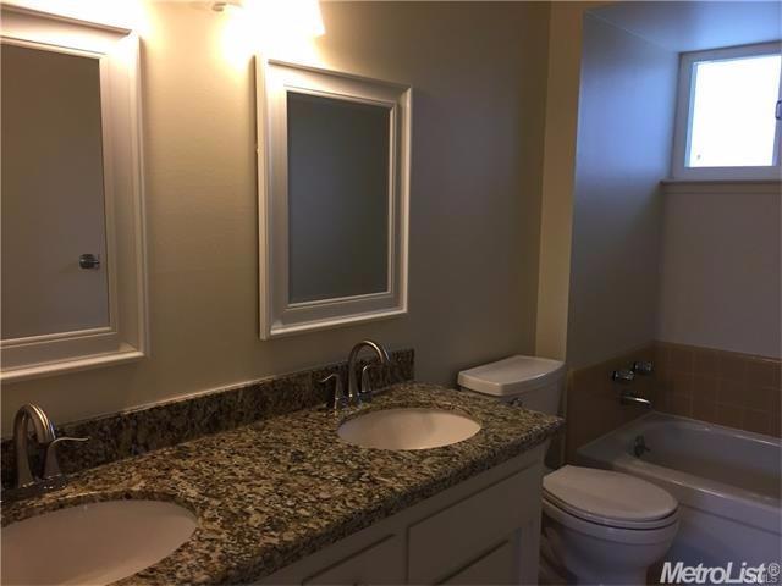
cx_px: 391
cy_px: 293
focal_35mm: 29
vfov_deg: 48.2
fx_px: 655
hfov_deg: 61.7
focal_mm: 4.15
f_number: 2.2
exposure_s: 1/30
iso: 32
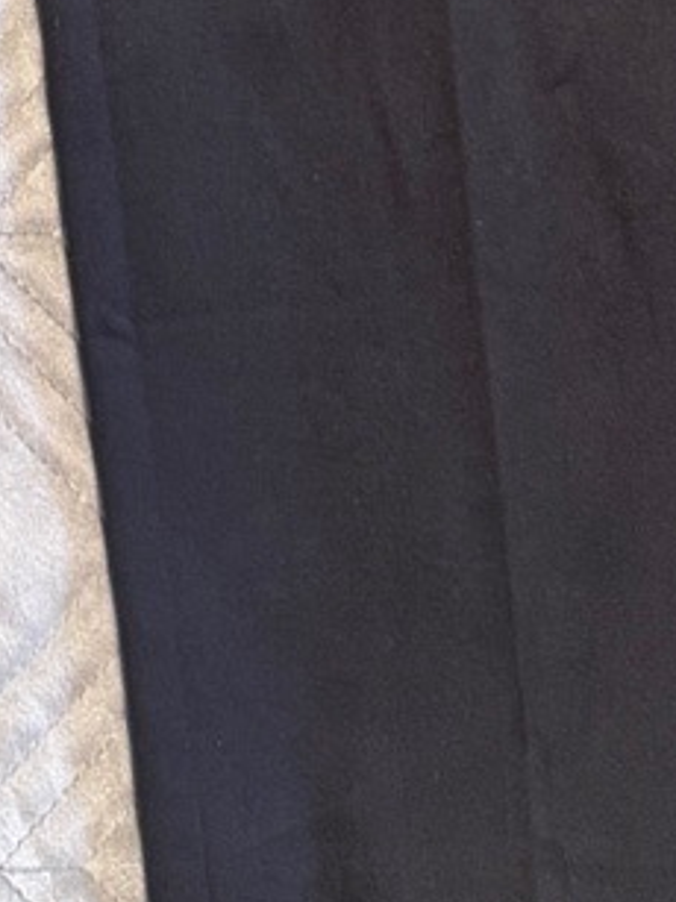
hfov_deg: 11.6
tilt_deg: -73.8
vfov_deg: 13.7
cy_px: -846
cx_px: -150
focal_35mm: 125
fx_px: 3257
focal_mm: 6.76
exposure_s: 1/60
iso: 320
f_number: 1.78
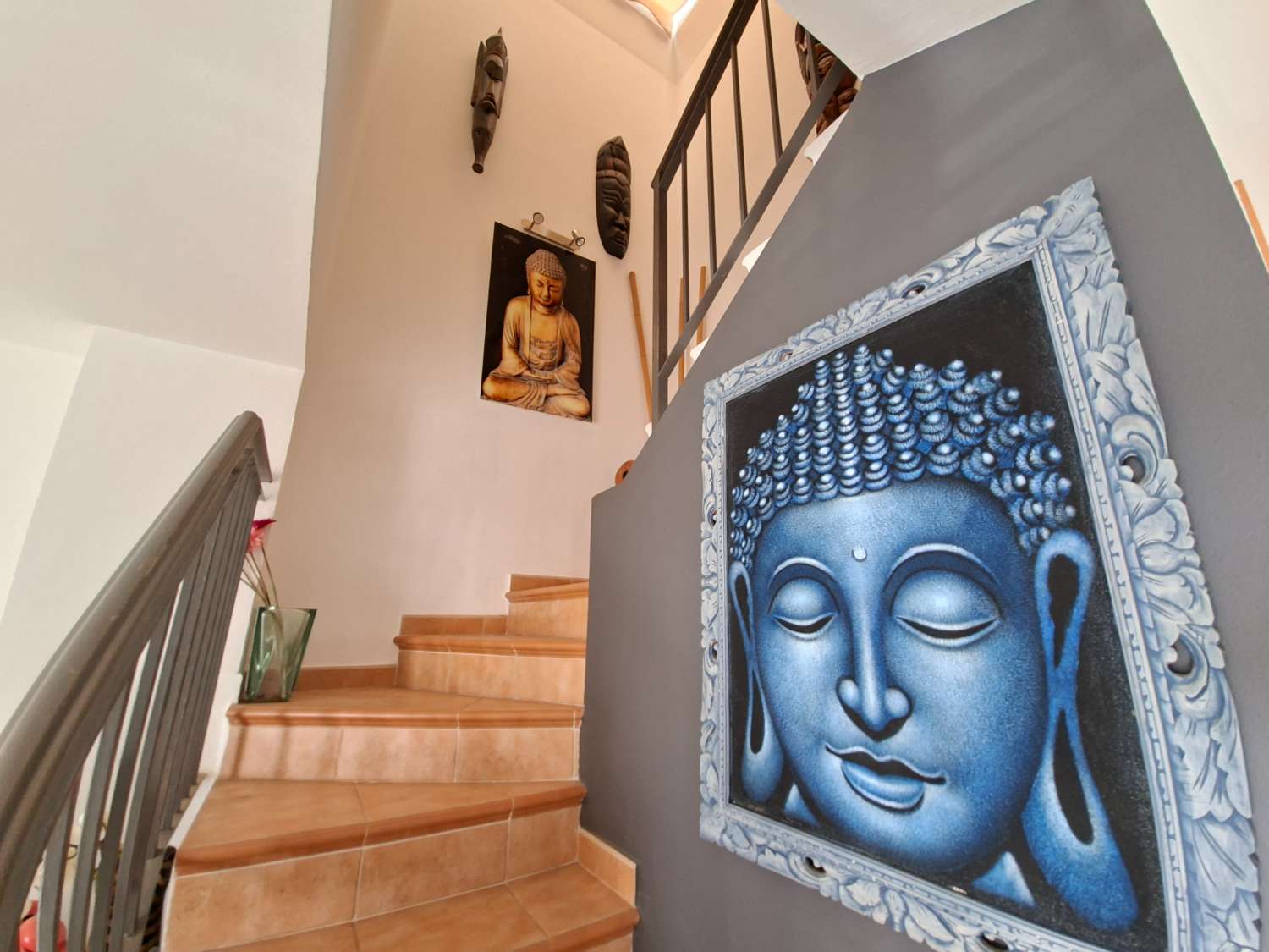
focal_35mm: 13
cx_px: 634
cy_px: 476
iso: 50
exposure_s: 1/40
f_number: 2.2
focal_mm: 1.74
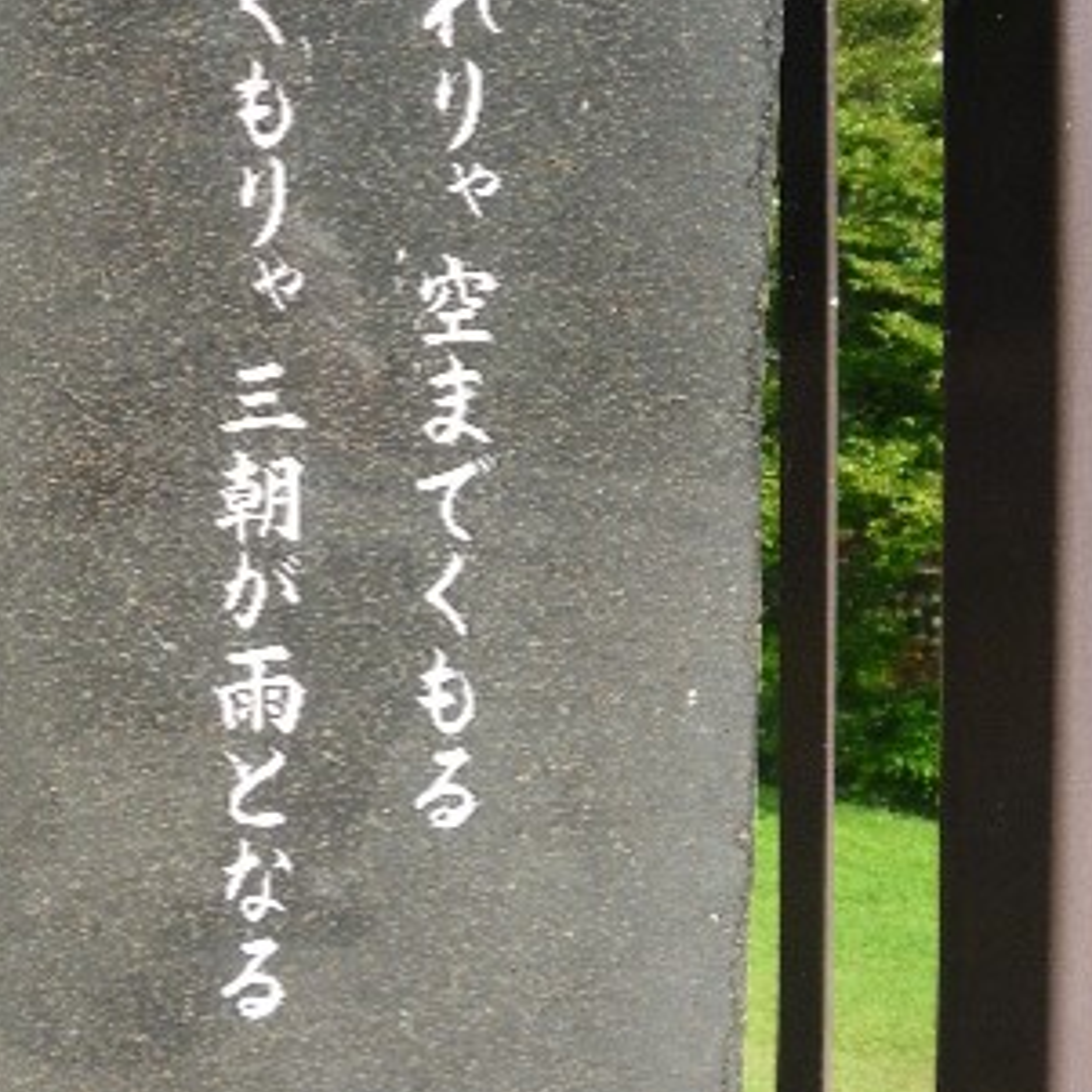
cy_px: 497
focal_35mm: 86
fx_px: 3069
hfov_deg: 20.1
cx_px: 319
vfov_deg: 20.2
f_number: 3.3
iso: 100
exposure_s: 1/400
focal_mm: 7.9
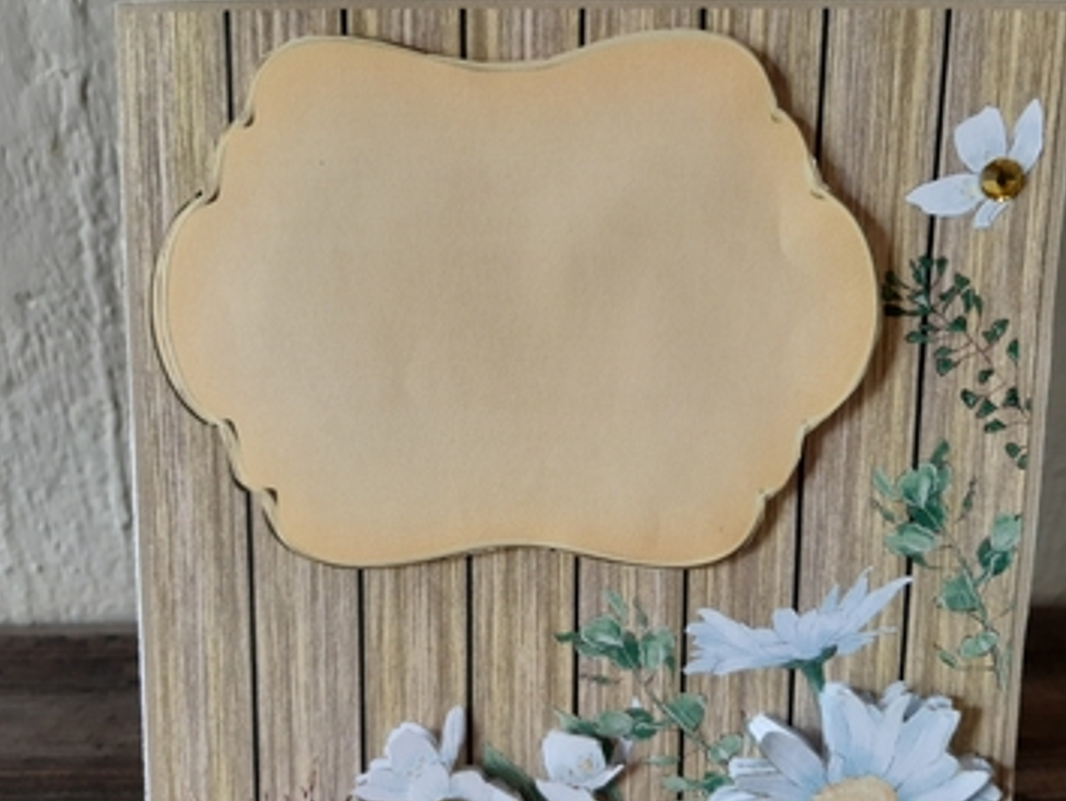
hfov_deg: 55.3
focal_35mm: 33
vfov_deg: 42.9
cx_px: 551
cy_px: 441
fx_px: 1017
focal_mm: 3.92
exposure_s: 1/50
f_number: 1.7
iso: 100
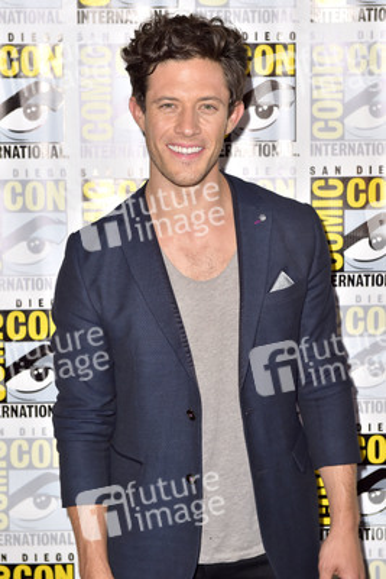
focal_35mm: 70
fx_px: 1125
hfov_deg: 19.5
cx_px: 193
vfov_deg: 28.8
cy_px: 290
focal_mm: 70
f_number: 6.3
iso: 500
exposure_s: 1/320
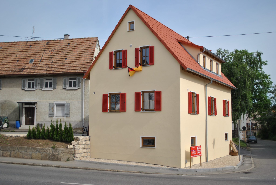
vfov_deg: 34.3
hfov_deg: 49.5
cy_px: 92
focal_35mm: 39
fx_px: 299
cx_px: 138
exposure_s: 1/1000
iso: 100
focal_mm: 26
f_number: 4.2
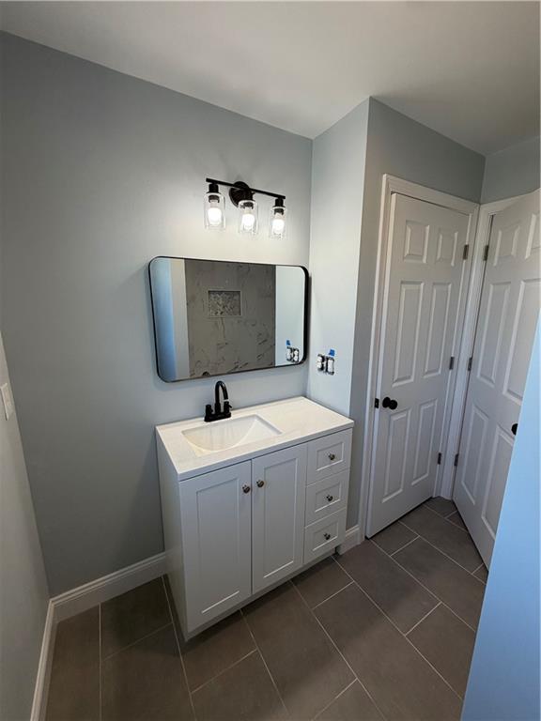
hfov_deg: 85.7
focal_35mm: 14
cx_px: 270
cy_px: 360
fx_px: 292
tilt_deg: -11.9
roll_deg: +0.2
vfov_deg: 102.1
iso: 100
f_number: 2.2
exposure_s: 1/120
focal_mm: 2.22
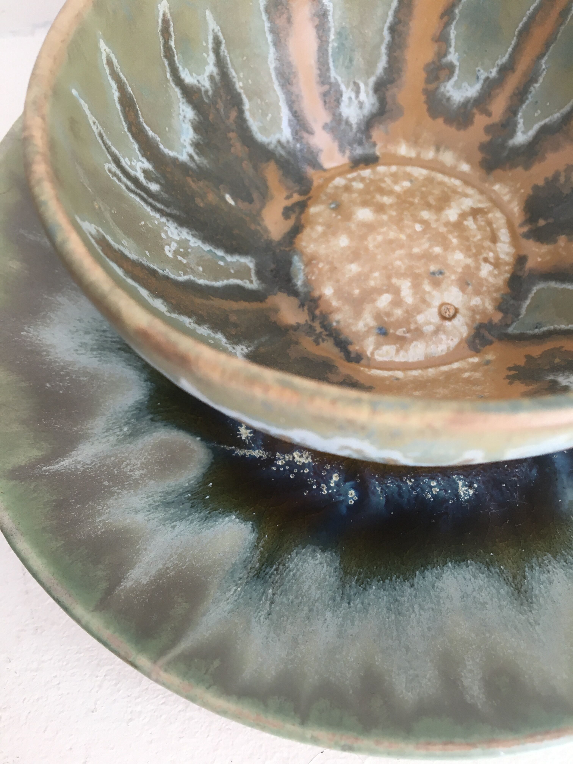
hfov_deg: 48.2
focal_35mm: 29
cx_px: 286
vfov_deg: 61.7
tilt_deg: -59.3
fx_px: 640
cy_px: 382
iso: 25
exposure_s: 1/33
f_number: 2.2
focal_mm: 4.15
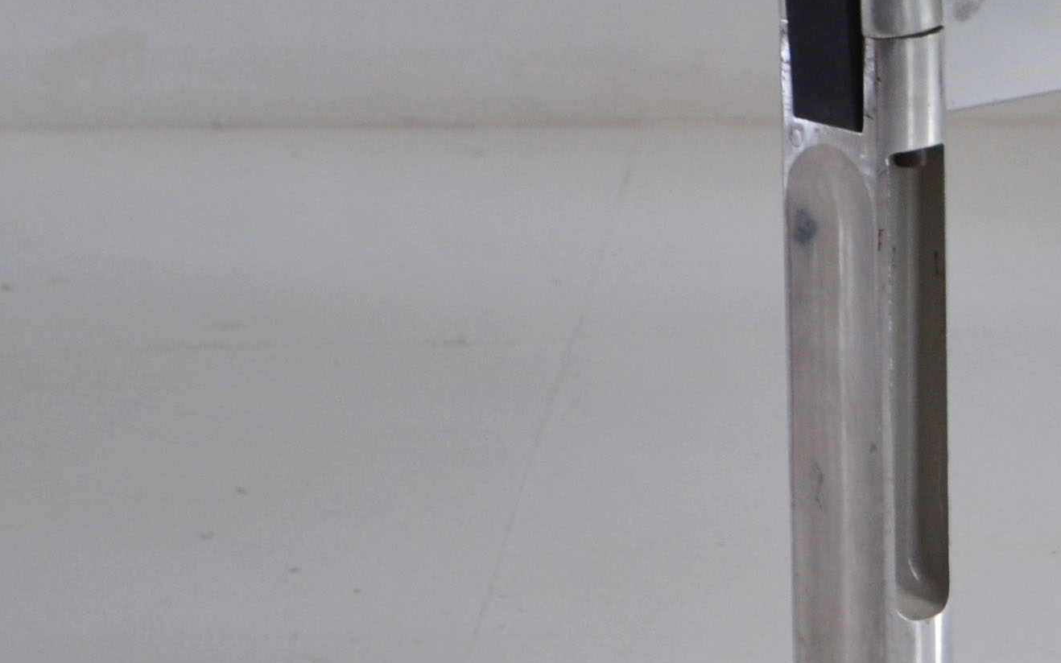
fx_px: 4020
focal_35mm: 139
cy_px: -16
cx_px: 1648
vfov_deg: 9.4
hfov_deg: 14.0
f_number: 4
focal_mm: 26
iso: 400
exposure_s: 1/40
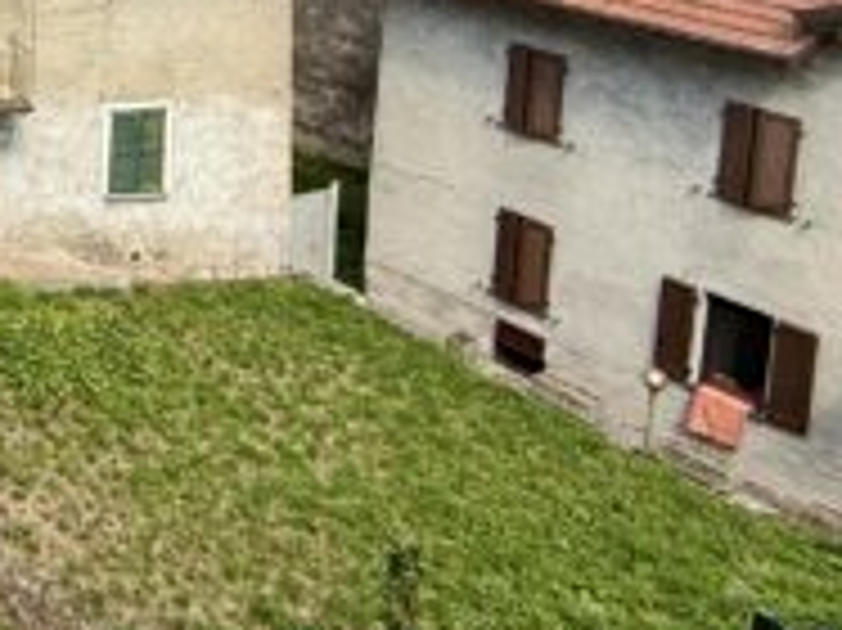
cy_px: -171
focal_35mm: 51
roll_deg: +1.6
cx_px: -356
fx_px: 1240
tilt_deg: -9.7
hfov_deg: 28.0
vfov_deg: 25.0
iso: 50
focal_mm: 2.22
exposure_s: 1/1497
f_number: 2.2
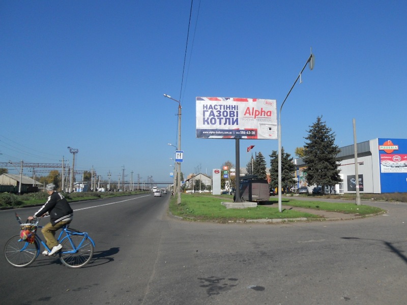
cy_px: 152
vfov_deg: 51.4
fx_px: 317
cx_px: 204
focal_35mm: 27
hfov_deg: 65.3
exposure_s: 1/250
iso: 80
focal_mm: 4.9
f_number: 8
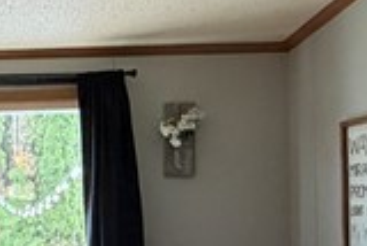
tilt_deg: -0.1
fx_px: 949
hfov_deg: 19.4
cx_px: -165
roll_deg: +0.7
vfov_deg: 14.6
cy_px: 216
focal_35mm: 93
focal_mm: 2.22
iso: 200
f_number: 2.2
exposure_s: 1/60
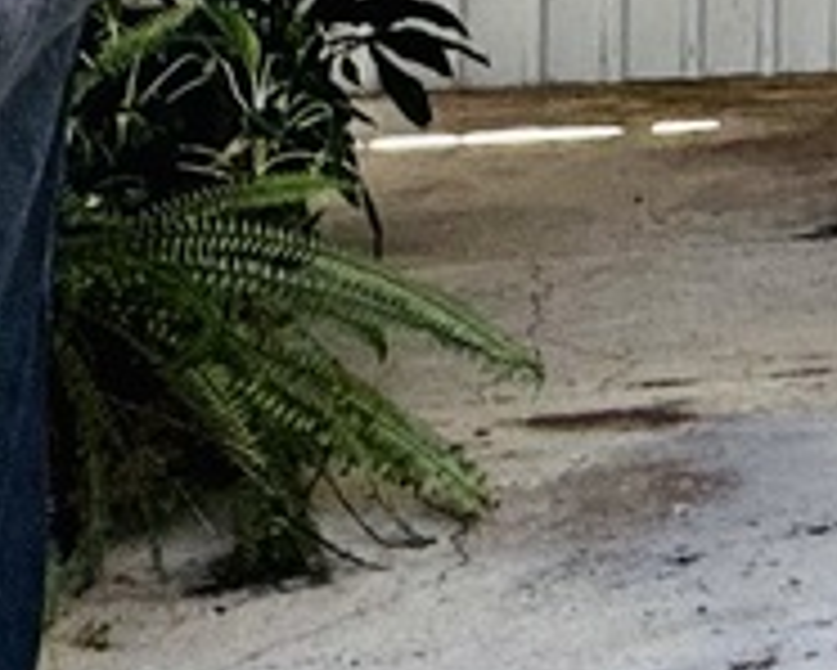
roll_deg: -0.1
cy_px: -384
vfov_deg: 13.1
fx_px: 2726
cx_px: 2030
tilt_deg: +3.1
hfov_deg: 13.0
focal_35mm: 110
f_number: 2.2
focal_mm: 2.22
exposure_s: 1/99
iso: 80
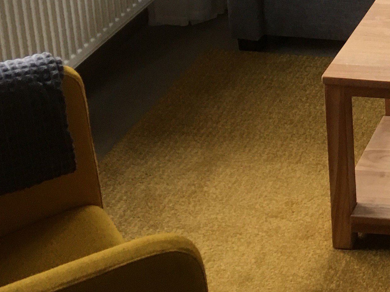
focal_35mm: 94
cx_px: 582
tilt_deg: -18.5
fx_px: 1059
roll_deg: -1.1
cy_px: -139
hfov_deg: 18.5
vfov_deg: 14.7
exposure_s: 1/33
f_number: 2.2
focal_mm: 4.15
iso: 50
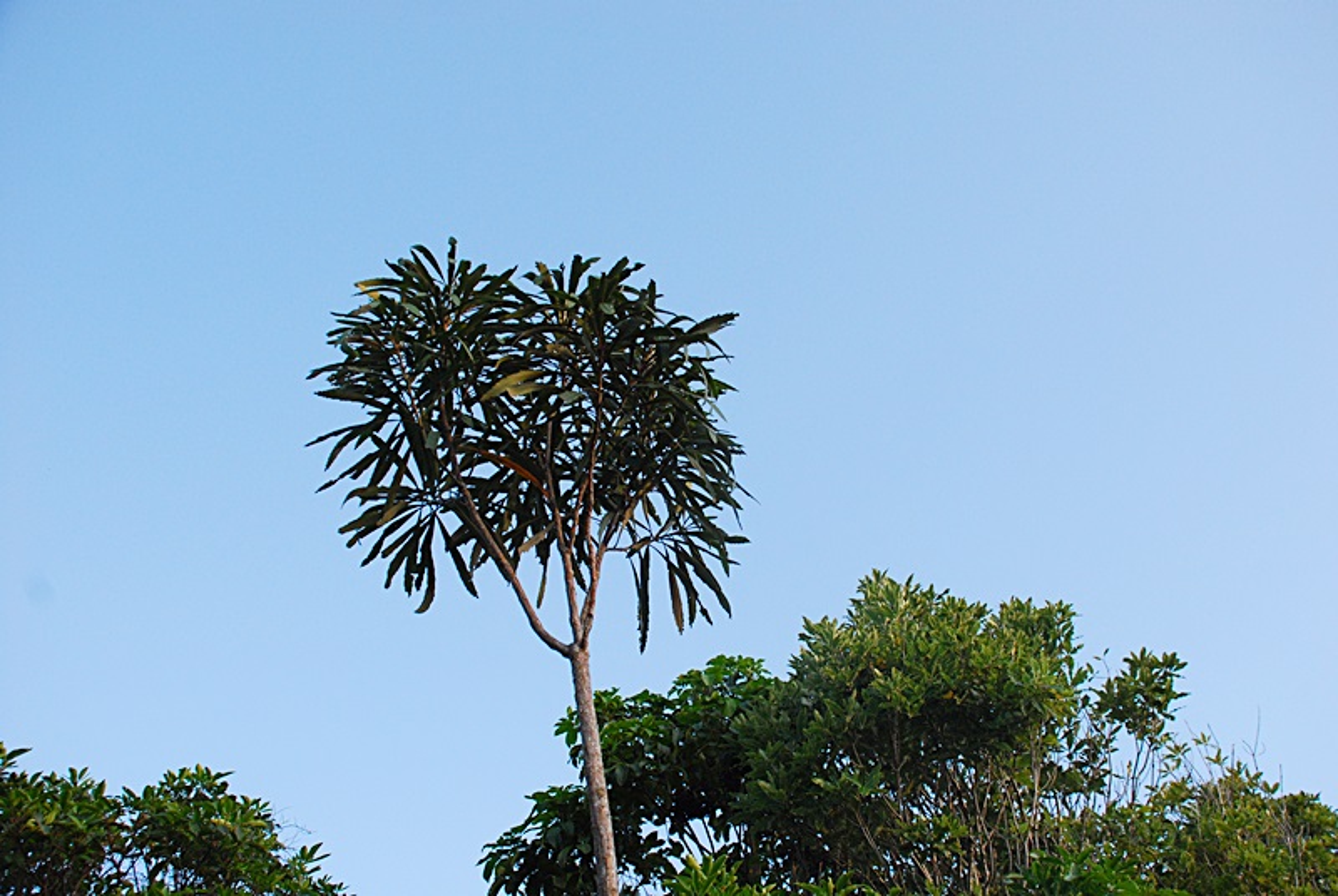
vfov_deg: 37.0
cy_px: 448
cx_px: 669
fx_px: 1340
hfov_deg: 53.1
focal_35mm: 36
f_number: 5.6
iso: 400
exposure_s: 1/320
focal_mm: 24
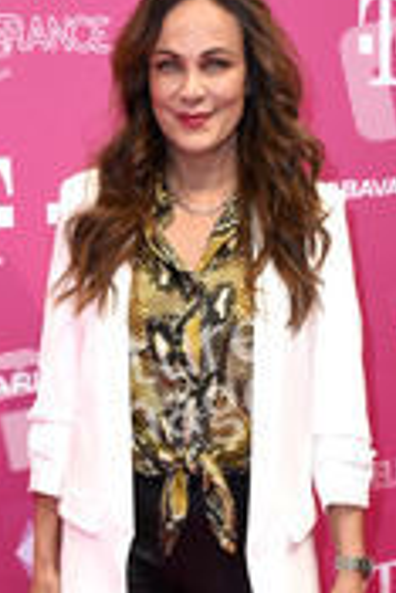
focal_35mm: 89
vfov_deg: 22.1
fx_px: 1465
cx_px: 206
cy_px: 569
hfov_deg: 15.4
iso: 800
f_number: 6.3
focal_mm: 26
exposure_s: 1/160
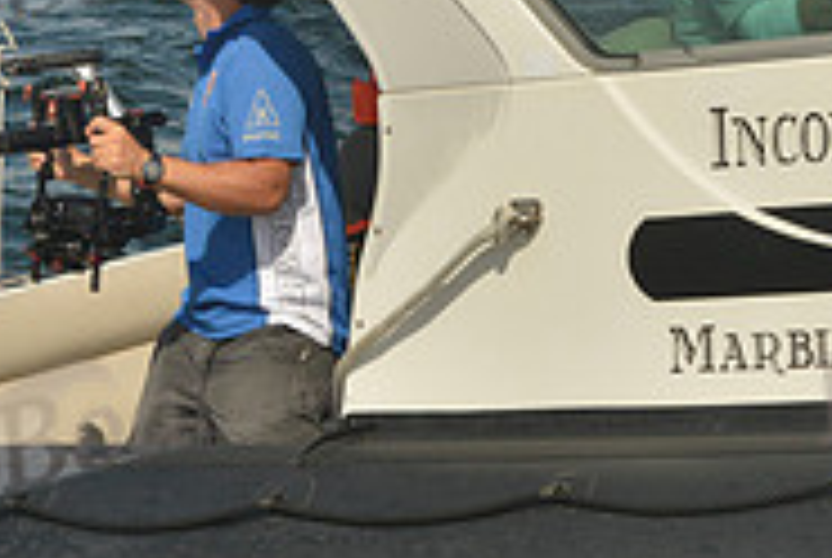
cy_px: 155
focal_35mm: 219
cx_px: 585
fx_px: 5069
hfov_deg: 9.4
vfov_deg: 6.3
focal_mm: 70
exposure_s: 1/1250
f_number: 11
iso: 400
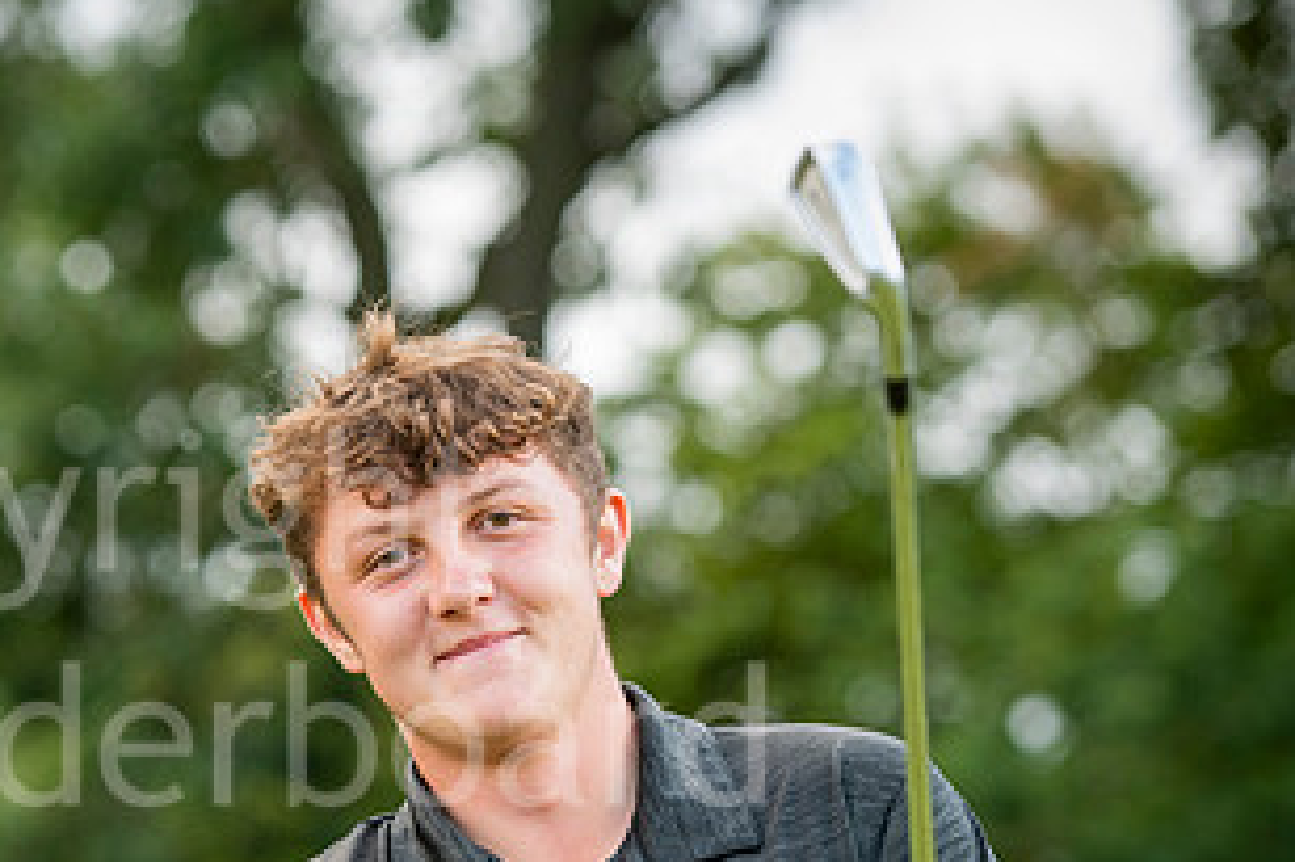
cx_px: 231
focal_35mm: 226
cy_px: 776
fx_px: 8125
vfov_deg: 6.1
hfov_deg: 9.1
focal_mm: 120
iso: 250
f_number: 4
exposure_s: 1/125
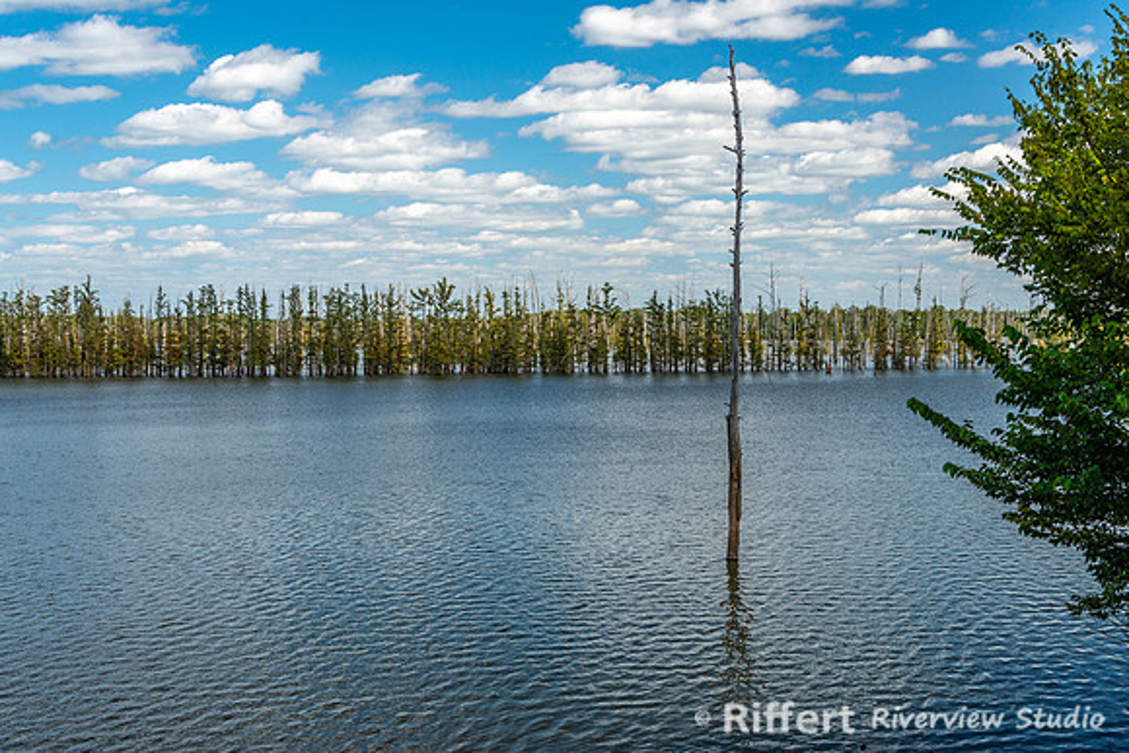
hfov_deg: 35.3
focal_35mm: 56
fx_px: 1772
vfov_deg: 24.0
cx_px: 564
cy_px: 376
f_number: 8
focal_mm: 56
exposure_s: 1/100
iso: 100
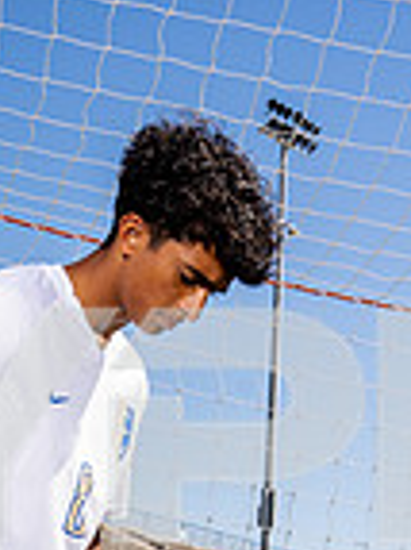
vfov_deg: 18.9
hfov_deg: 15.1
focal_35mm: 97
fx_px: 1538
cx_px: 73
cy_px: 700
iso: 100
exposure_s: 1/250
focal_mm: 32
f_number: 8
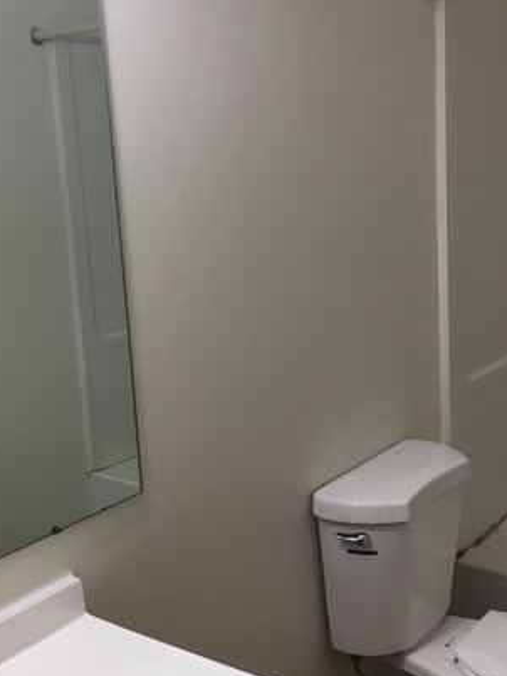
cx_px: 327
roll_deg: +2.4
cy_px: 316
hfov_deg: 30.1
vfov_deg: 39.7
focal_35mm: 48
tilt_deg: -9.9
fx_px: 938
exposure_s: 1/30
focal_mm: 4.15
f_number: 2.2
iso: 25
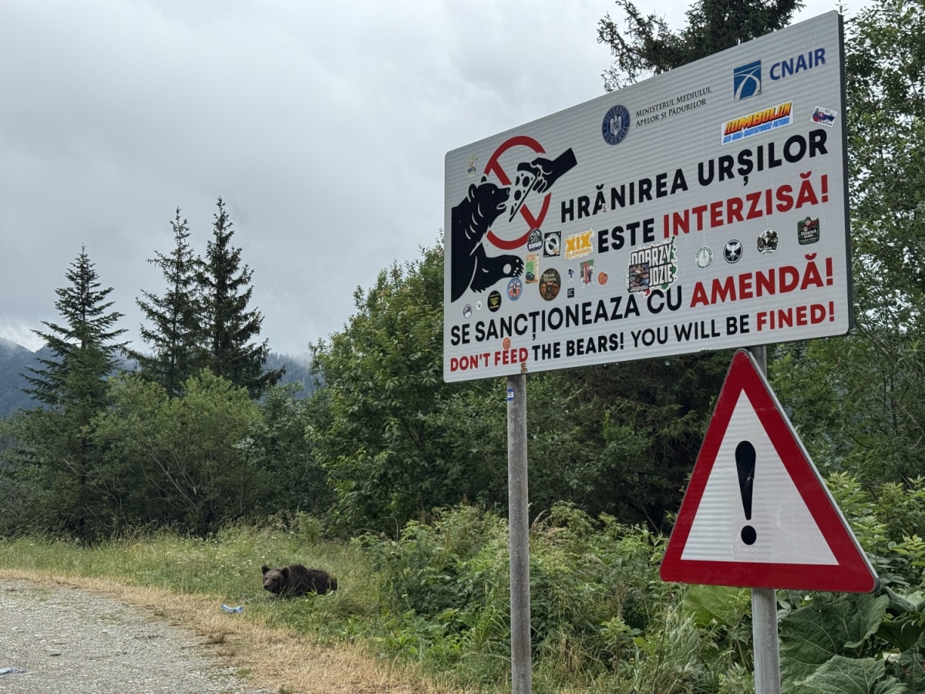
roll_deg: +2.5
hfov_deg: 39.7
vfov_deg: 30.3
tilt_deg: +7.5
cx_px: 462
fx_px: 1283
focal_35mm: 48
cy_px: 347
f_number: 1.78
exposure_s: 1/939
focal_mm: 6.76
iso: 64
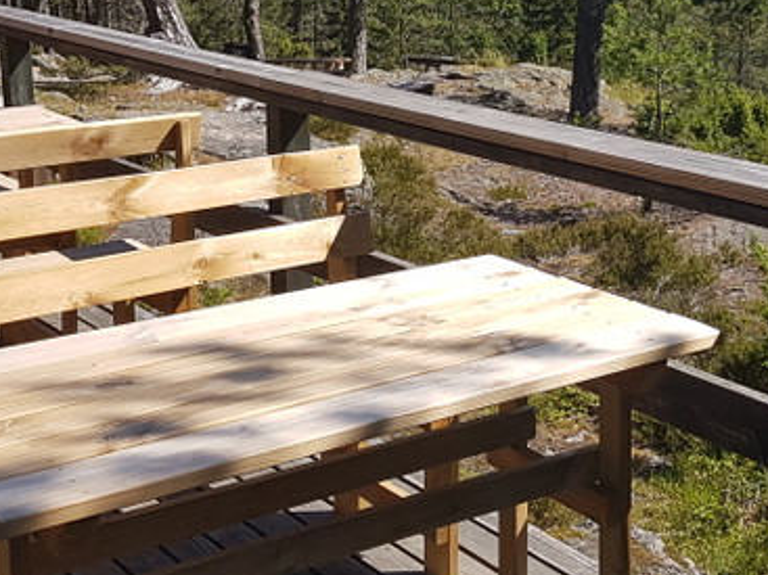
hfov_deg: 28.4
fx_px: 1508
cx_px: 494
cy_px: 121
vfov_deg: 21.4
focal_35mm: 68
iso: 40
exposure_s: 1/1980
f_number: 1.7
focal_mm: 4.2
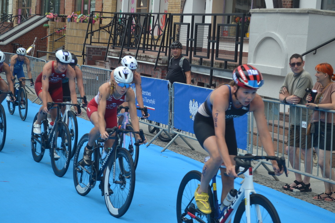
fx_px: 768
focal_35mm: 82
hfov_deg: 24.6
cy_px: 112
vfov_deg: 16.6
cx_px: 168
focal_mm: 55
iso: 400
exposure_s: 1/800
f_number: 5.6
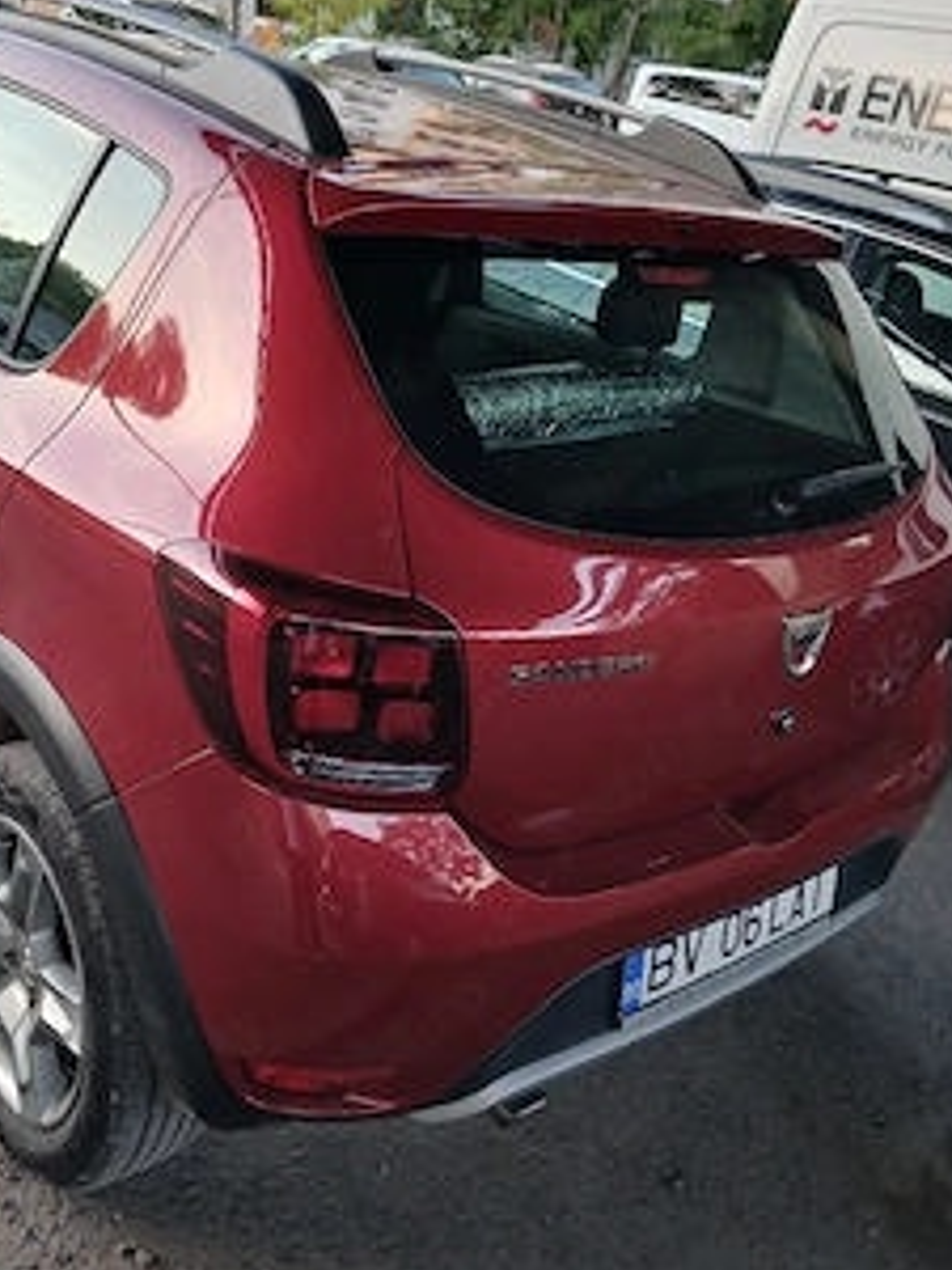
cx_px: 436
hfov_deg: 39.6
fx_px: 1320
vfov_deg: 50.8
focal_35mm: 36
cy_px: 470
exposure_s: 1/50.3
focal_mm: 3.98
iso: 100
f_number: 1.8
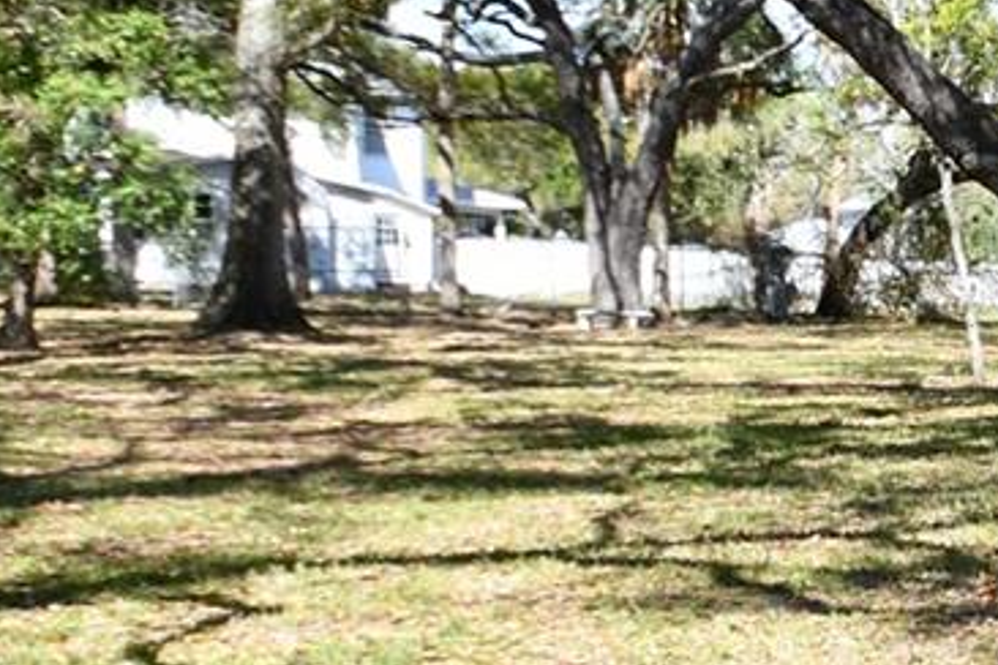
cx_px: 1999
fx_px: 1940
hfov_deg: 18.6
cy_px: 439
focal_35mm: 70
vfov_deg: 19.4
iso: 200
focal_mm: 11
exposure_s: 1/250
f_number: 6.3
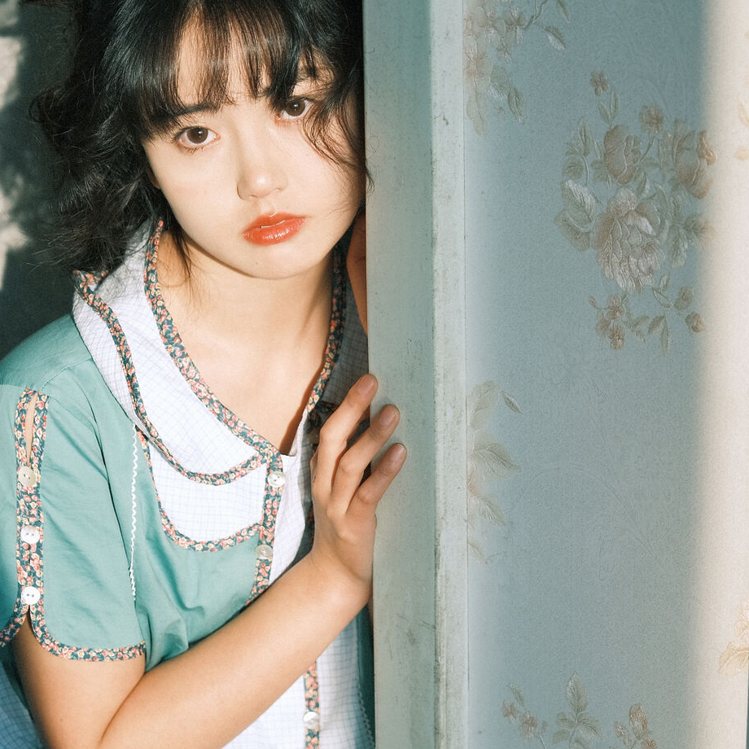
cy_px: 477
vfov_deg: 12.6
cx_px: 400
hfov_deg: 12.7
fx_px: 3378
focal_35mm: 138
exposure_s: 1/500
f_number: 2.8
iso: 160
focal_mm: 55
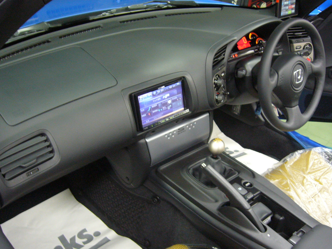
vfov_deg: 36.0
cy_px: 124
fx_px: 384
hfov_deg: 46.8
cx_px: 166
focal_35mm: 40
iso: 200
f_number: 2.8
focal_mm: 5.8
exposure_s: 1/8
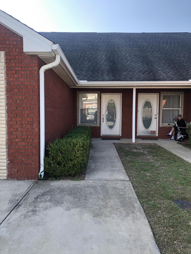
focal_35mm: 28
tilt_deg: -4.1
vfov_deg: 63.4
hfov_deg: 49.7
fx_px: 206
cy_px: 127
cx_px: 96
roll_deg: -0.5
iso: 20
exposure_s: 1/322
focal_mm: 4
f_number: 1.8
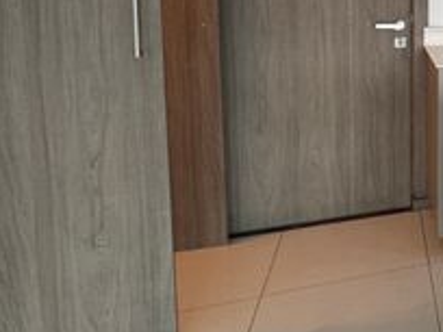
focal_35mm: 44
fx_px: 563
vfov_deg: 31.2
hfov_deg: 27.2
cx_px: 688
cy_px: 26
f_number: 2.2
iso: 160
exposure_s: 1/60
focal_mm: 2.22
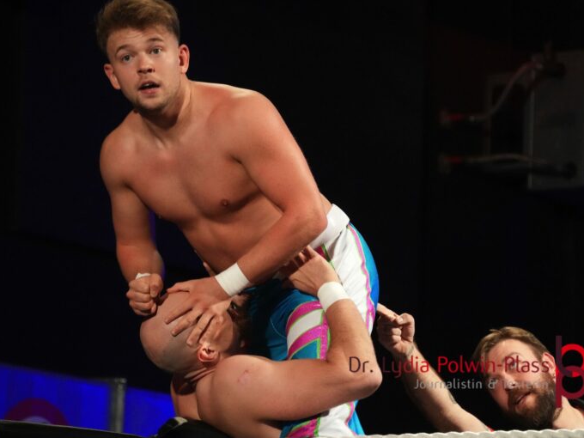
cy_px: 219
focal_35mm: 266
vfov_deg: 5.6
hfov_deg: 7.5
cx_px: 293
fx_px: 4480
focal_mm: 163
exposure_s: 1/100
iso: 6400
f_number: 6.3
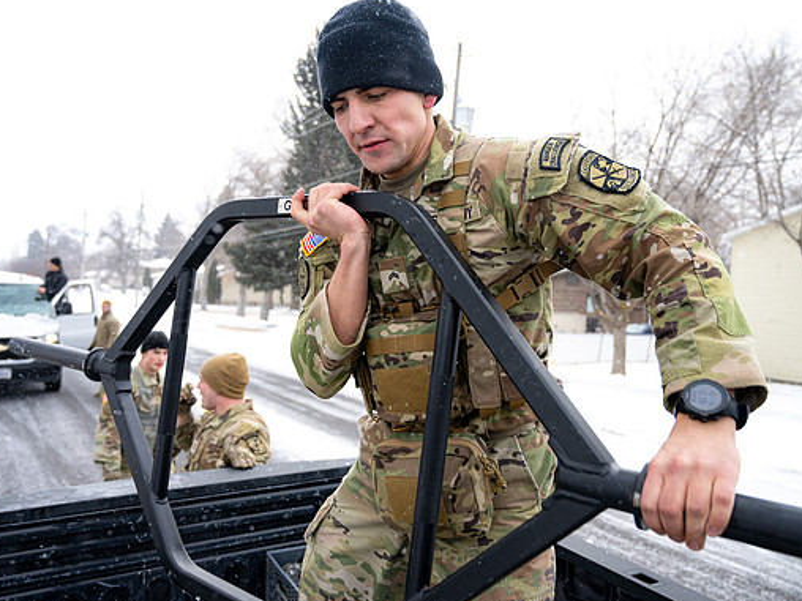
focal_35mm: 30
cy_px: 314
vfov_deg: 46.8
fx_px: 695
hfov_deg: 59.9
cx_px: 382
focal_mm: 26
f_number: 4
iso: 100
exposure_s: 1/320
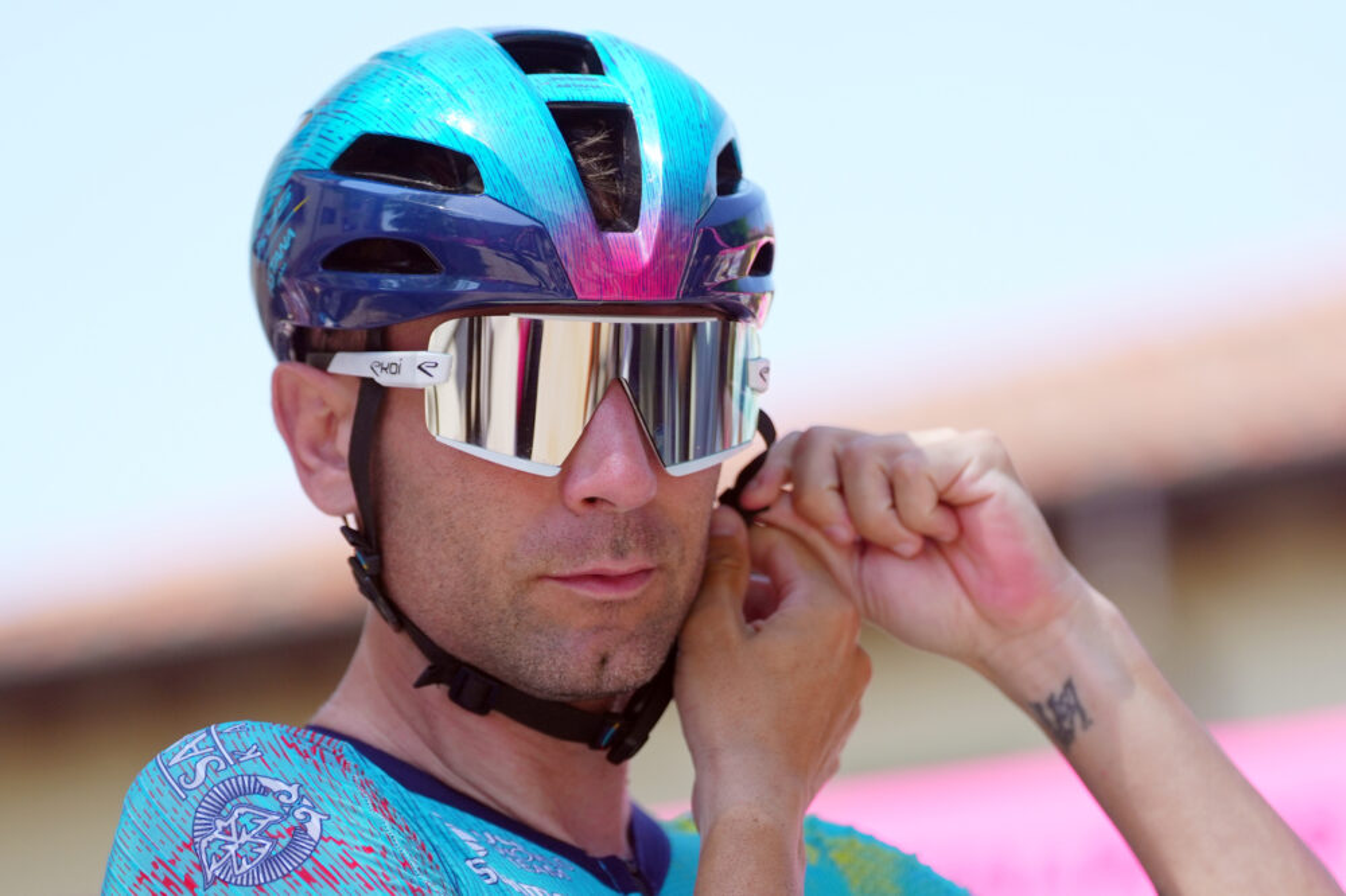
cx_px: 673
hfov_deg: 15.2
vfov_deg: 10.2
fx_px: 5046
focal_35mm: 135
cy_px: 448
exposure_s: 1/4000
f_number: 2.8
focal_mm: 135
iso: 640
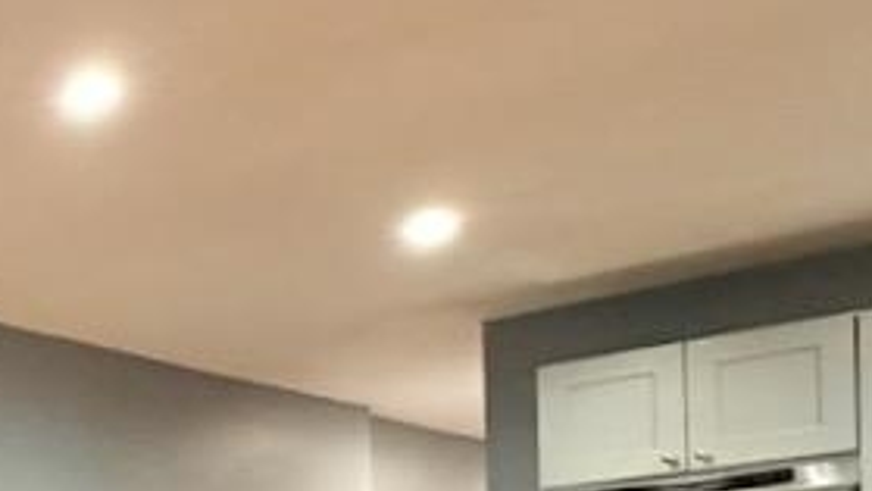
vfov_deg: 15.8
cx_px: -422
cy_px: 747
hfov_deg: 24.0
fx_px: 1619
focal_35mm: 70
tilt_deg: +0.2
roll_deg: -0.5
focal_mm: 2.22
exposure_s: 1/60
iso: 640
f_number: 2.2
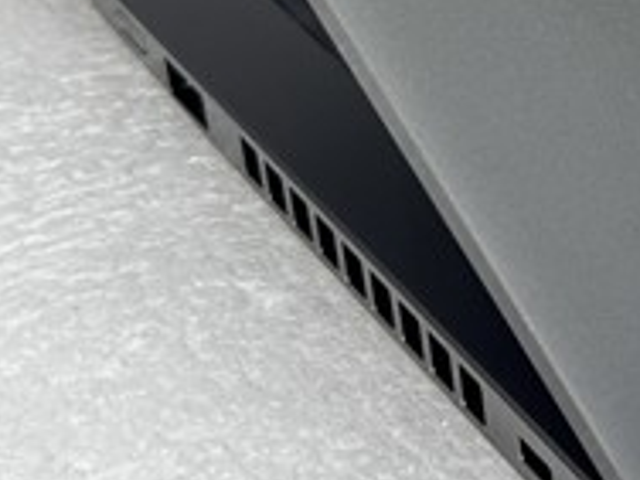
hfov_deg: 14.1
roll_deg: -1.8
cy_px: -85
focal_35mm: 126
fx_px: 2330
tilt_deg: -28.6
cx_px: 1108
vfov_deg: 11.5
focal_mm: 6.86
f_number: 1.78
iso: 125
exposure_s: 1/100
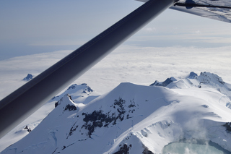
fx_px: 359
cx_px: 182
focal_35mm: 56
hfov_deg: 34.6
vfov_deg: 23.7
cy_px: 128
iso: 64
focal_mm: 32
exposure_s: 1/640
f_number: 8
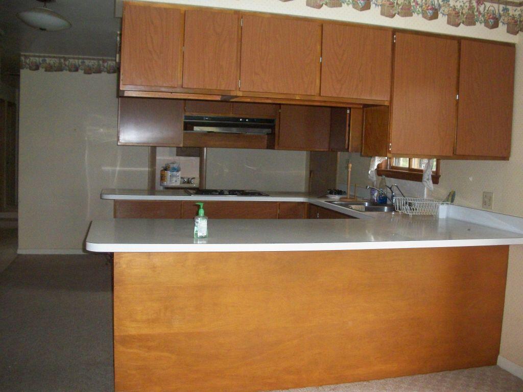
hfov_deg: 52.6
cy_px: 196
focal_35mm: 35
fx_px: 529
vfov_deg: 40.7
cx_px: 262
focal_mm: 6.3
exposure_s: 1/125
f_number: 3.1
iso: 400
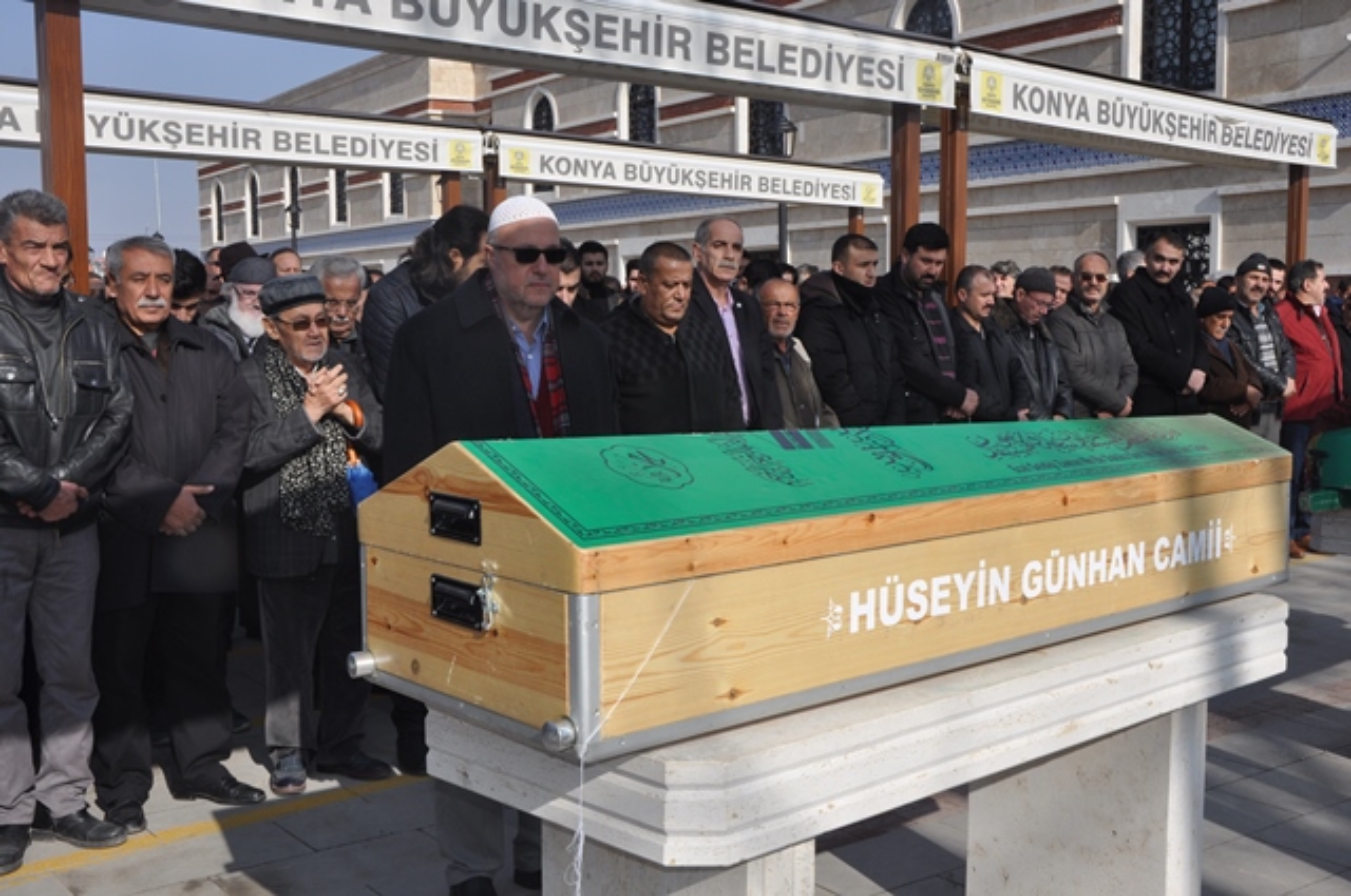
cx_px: 676
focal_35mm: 44
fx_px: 1630
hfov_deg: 45.0
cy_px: 448
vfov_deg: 30.8
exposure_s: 1/200
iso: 200
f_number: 13
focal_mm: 29
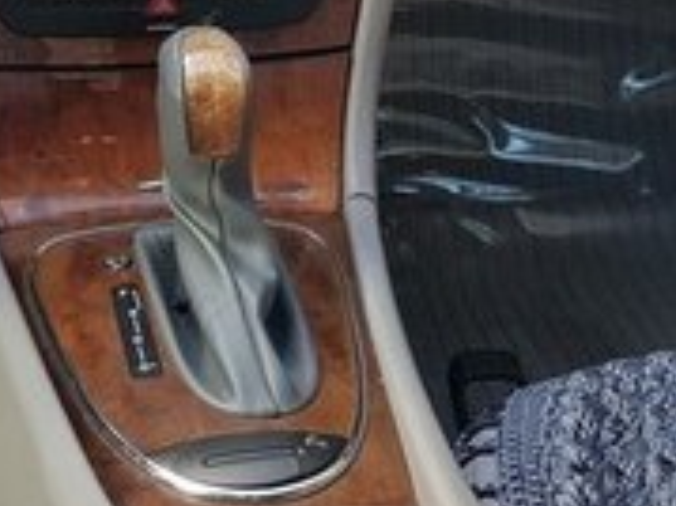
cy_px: -111
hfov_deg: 20.2
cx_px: 125
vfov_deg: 14.8
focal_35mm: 96
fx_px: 1873
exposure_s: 1/65
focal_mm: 4.2
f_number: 1.7
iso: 40
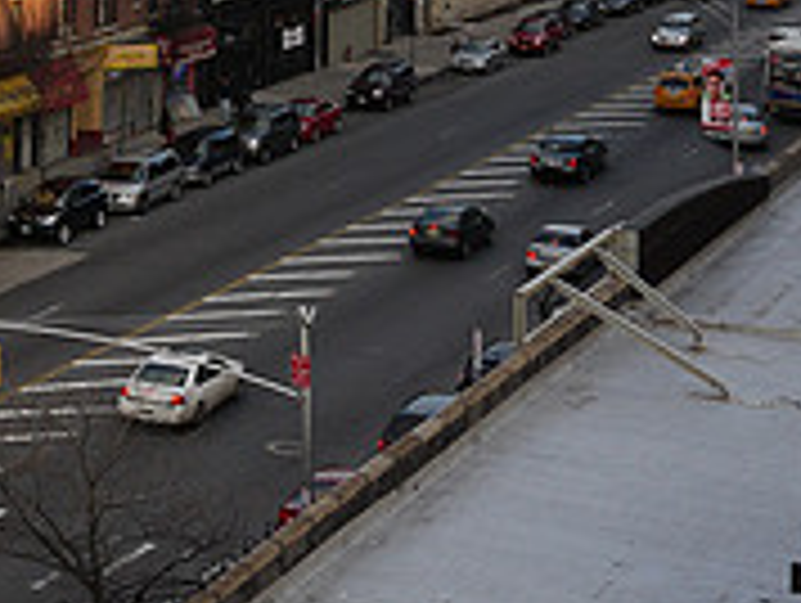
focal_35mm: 130
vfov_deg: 10.9
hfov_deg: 14.9
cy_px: -340
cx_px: -4
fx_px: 3012
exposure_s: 1/125
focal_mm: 20
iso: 100
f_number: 6.3
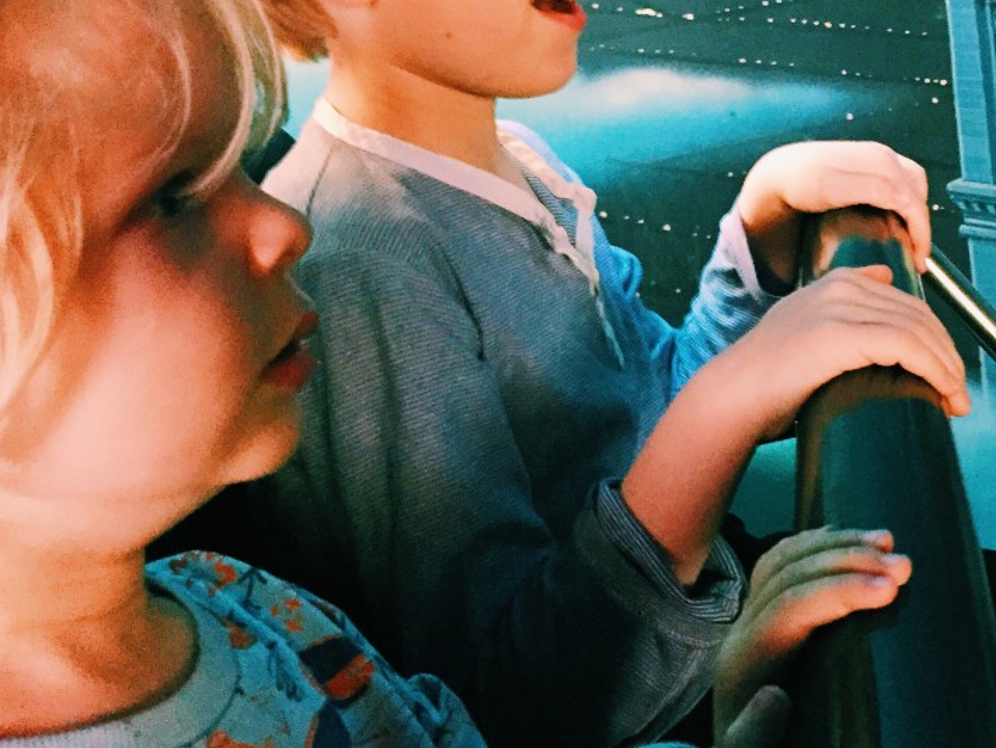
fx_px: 1410
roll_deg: +5.0
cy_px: 194
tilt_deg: -13.5
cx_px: 714
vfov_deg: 29.3
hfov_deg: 38.2
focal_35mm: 49
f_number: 2.2
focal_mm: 4.15
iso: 500
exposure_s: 1/15
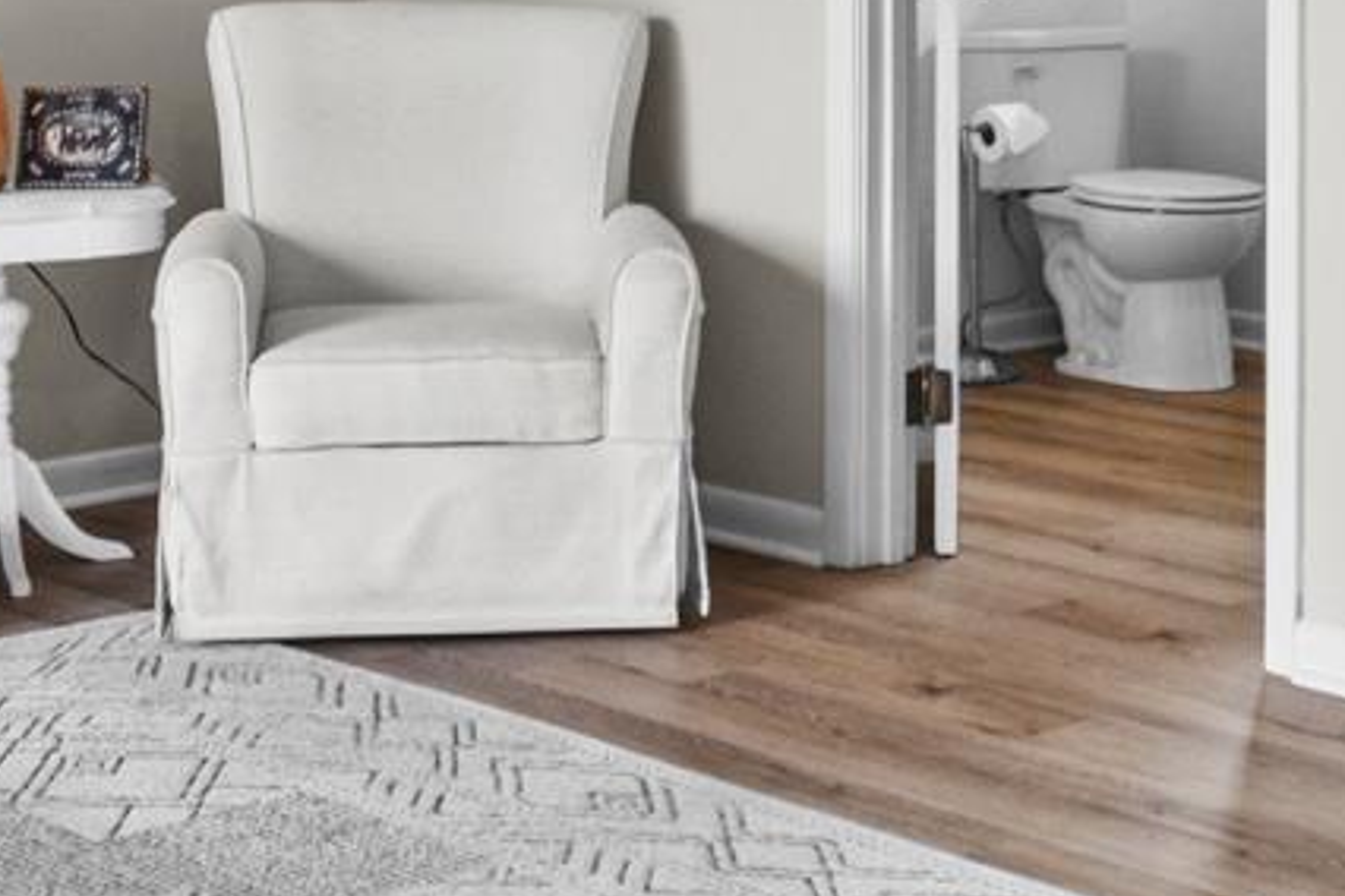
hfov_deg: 23.0
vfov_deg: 15.1
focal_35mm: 88
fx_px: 3288
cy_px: -115
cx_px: 868
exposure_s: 1/2
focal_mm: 10
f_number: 8
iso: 400
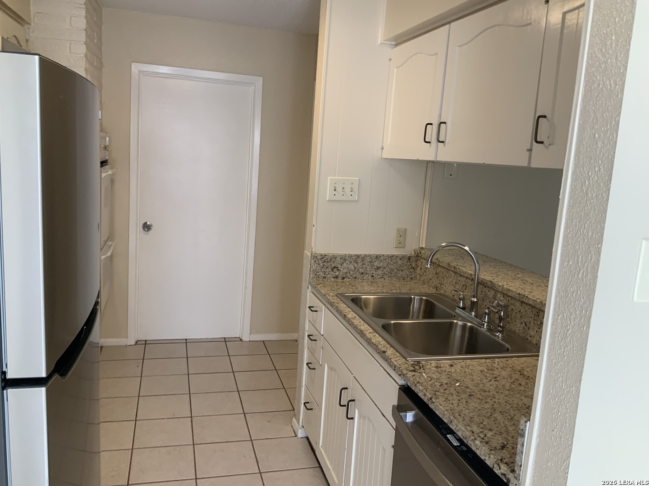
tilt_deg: -11.9
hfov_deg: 61.7
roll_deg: -5.6
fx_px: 544
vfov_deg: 48.2
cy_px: 243
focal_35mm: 29
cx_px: 324
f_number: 1.8
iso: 50
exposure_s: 1/60
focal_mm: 3
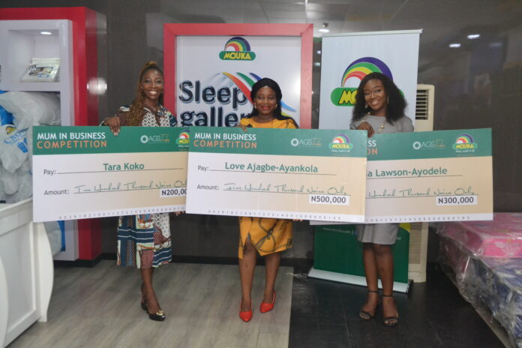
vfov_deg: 36.9
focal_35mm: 36
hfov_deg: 53.1
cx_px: 261
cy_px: 174
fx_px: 522
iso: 3200
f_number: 6.3
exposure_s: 1/160
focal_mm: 24
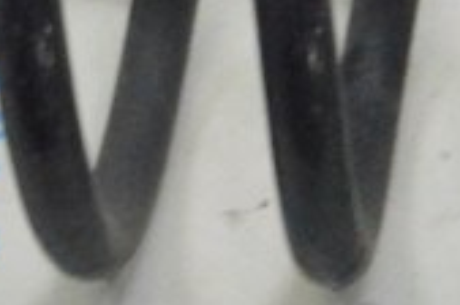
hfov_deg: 9.4
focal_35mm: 218
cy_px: -108
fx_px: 2780
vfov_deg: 6.2
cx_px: 136
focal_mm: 24
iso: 6400
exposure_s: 1/20
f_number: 20
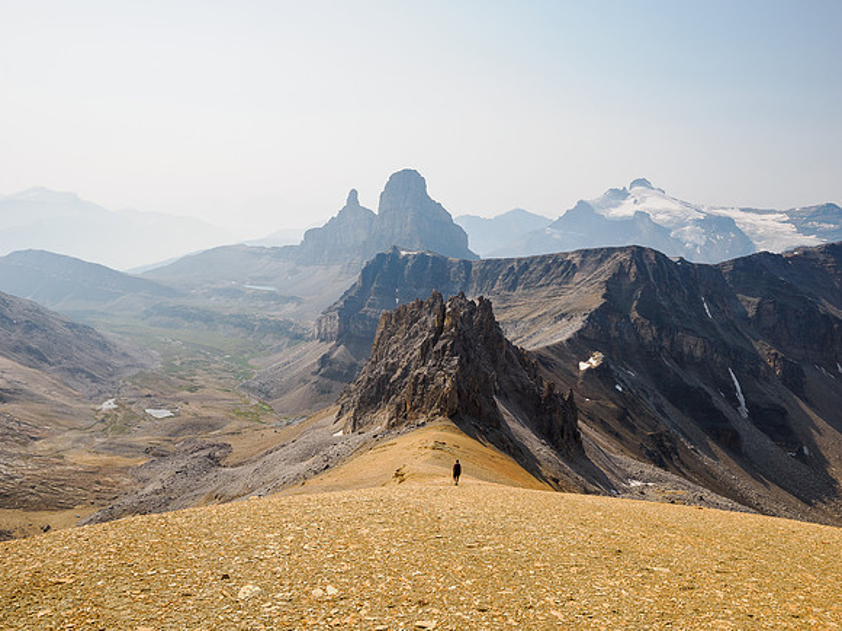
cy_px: 316
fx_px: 584
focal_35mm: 24
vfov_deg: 56.8
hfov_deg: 71.6
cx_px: 421
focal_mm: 12
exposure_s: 1/250
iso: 200
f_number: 8
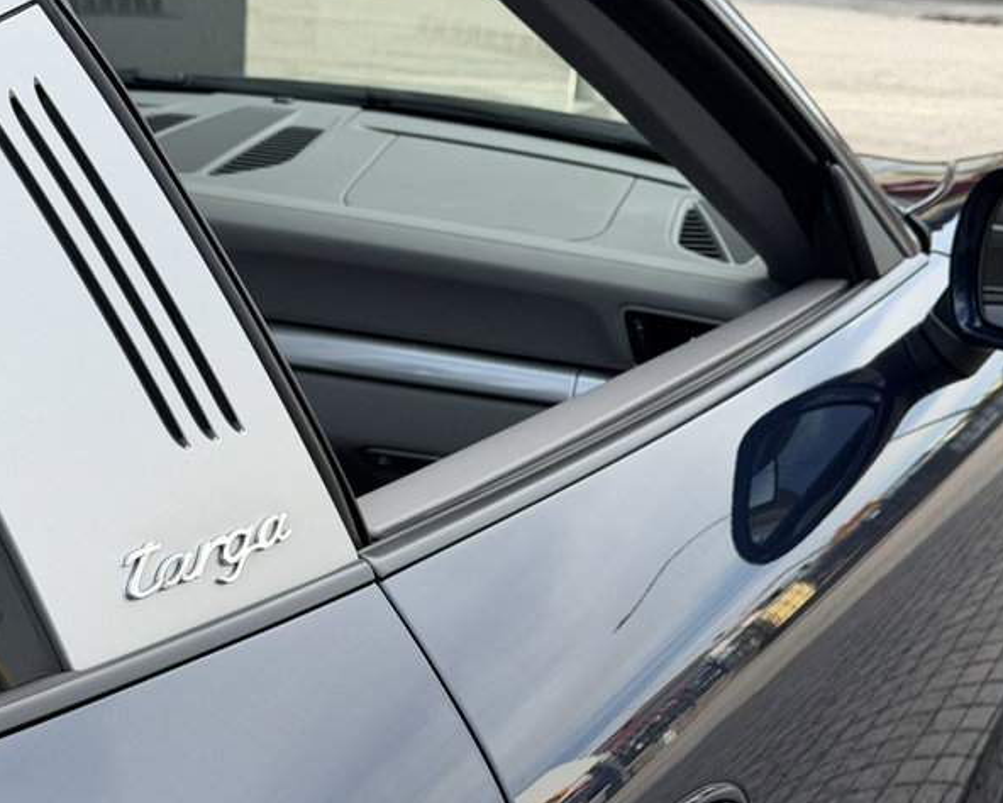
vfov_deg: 18.9
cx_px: 237
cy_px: 518
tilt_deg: -18.5
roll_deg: -1.7
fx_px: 2405
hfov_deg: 23.3
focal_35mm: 81
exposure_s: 1/1678
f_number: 1.78
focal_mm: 6.76
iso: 64
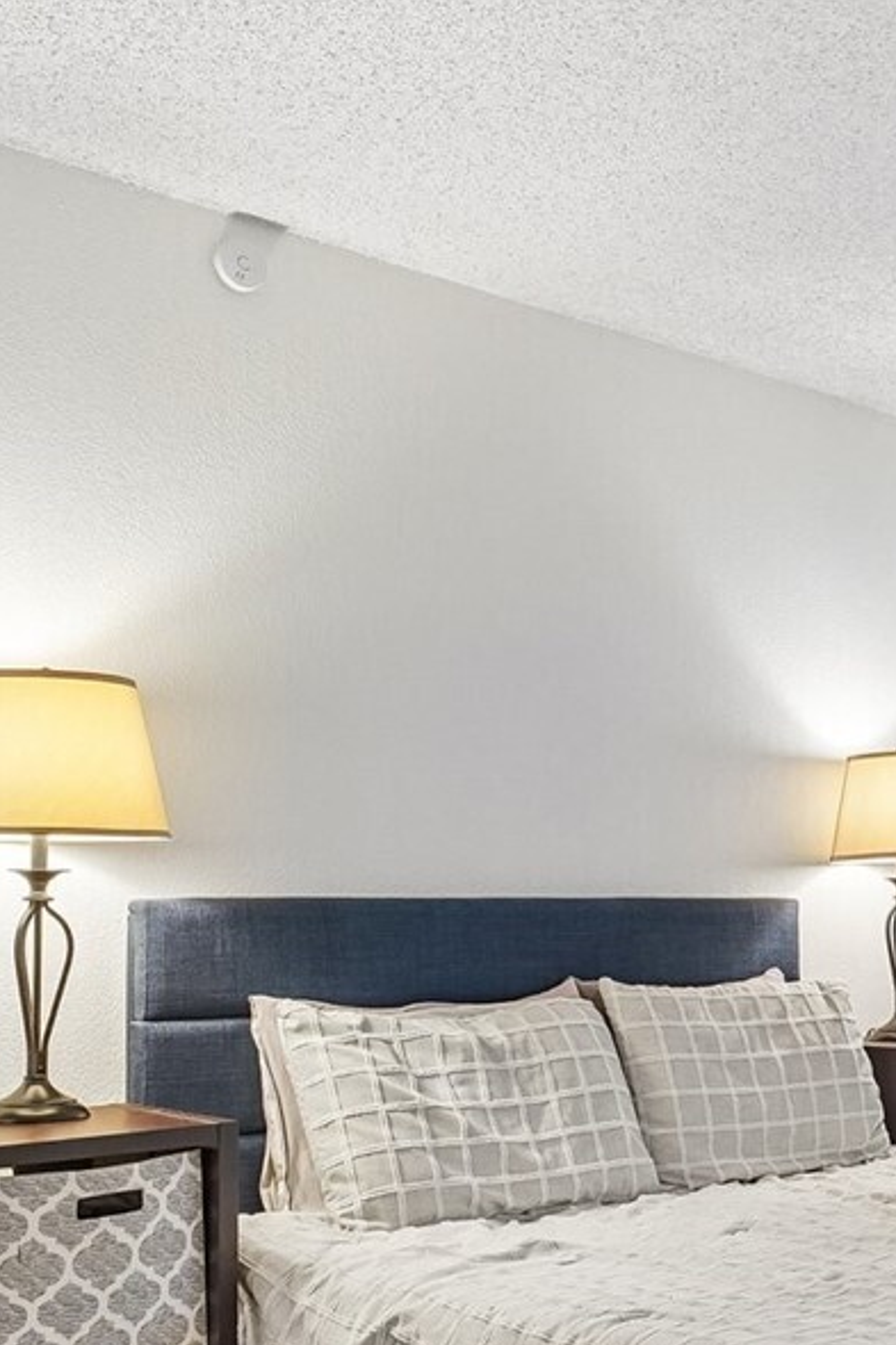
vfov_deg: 42.1
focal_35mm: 46
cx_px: 979
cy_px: 915
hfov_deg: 26.9
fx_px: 1718
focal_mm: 16
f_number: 8
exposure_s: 1/25
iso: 1600
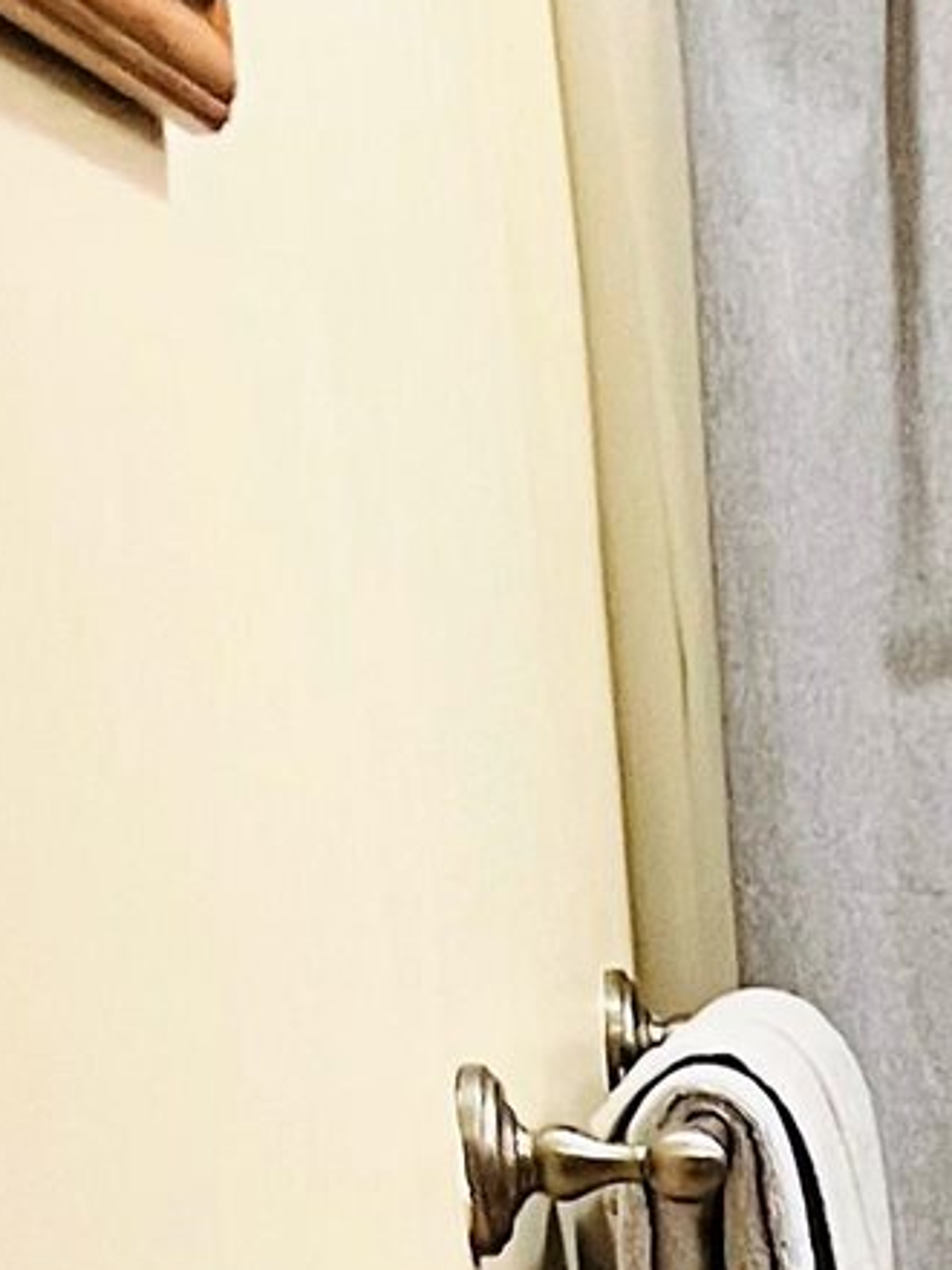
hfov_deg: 10.0
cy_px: 2370
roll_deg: +2.6
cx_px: 2014
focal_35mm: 136
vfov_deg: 13.0
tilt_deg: -17.5
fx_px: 4987
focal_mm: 5.7
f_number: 1.5
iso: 320
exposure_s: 1/60
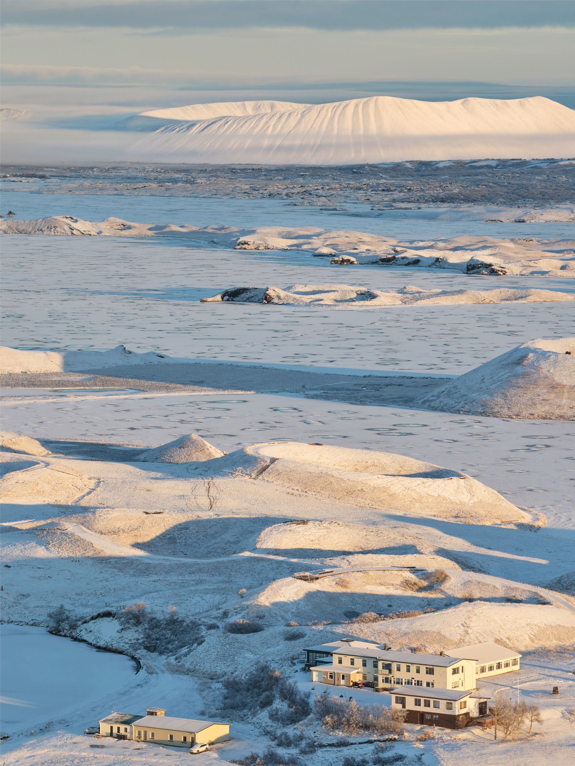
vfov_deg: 11.8
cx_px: 288
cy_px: 383
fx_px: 3721
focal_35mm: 168
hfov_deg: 8.8
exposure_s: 1/500
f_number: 2.8
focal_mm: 40
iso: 100
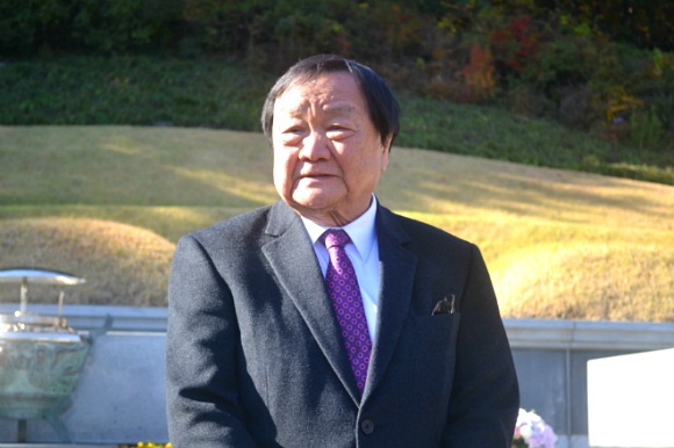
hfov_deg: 29.9
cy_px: 224
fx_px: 1263
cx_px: 337
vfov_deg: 20.1
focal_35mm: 68
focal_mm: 45
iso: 140
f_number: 5.6
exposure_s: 1/125
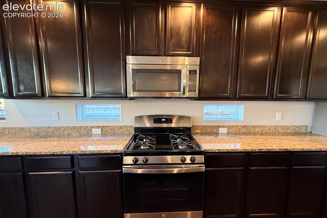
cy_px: 115
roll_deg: +0.1
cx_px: 168
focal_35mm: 15
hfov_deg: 100.4
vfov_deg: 77.3
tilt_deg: -5.9
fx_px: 136
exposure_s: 1/60
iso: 400
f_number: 2.2
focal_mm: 2.22
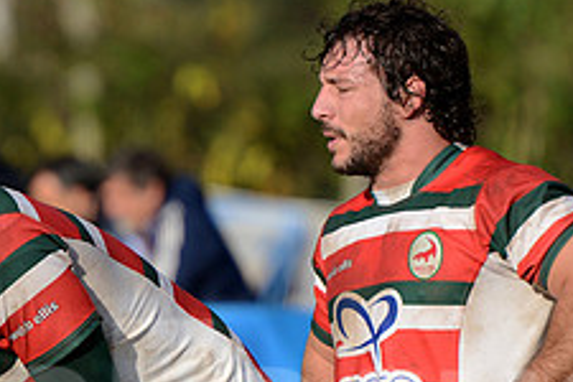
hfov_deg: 3.0
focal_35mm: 696
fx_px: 11077
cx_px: 3
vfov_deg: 2.0
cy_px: 396
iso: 640
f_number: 4
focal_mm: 270
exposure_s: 1/2500
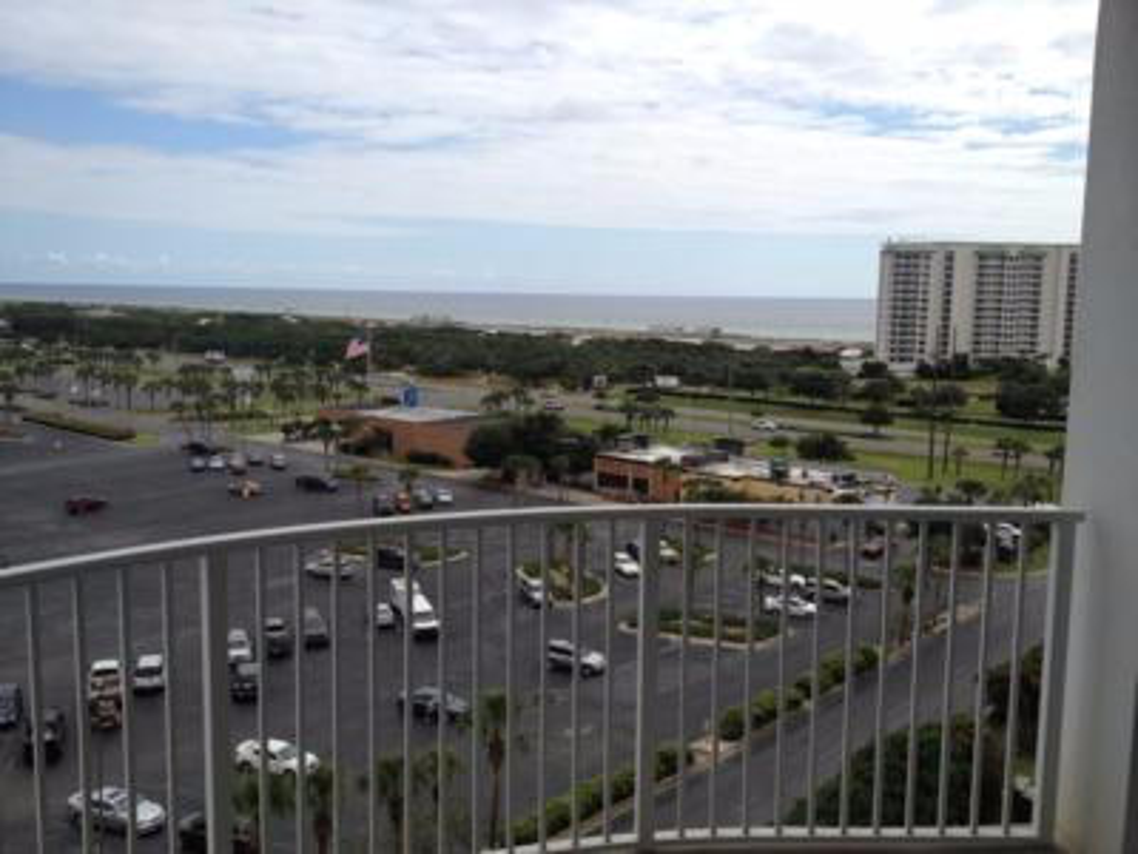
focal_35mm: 35
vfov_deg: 40.7
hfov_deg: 52.6
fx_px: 1151
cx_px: 569
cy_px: 427
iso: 50
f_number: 2.4
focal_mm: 4.28
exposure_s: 1/1905
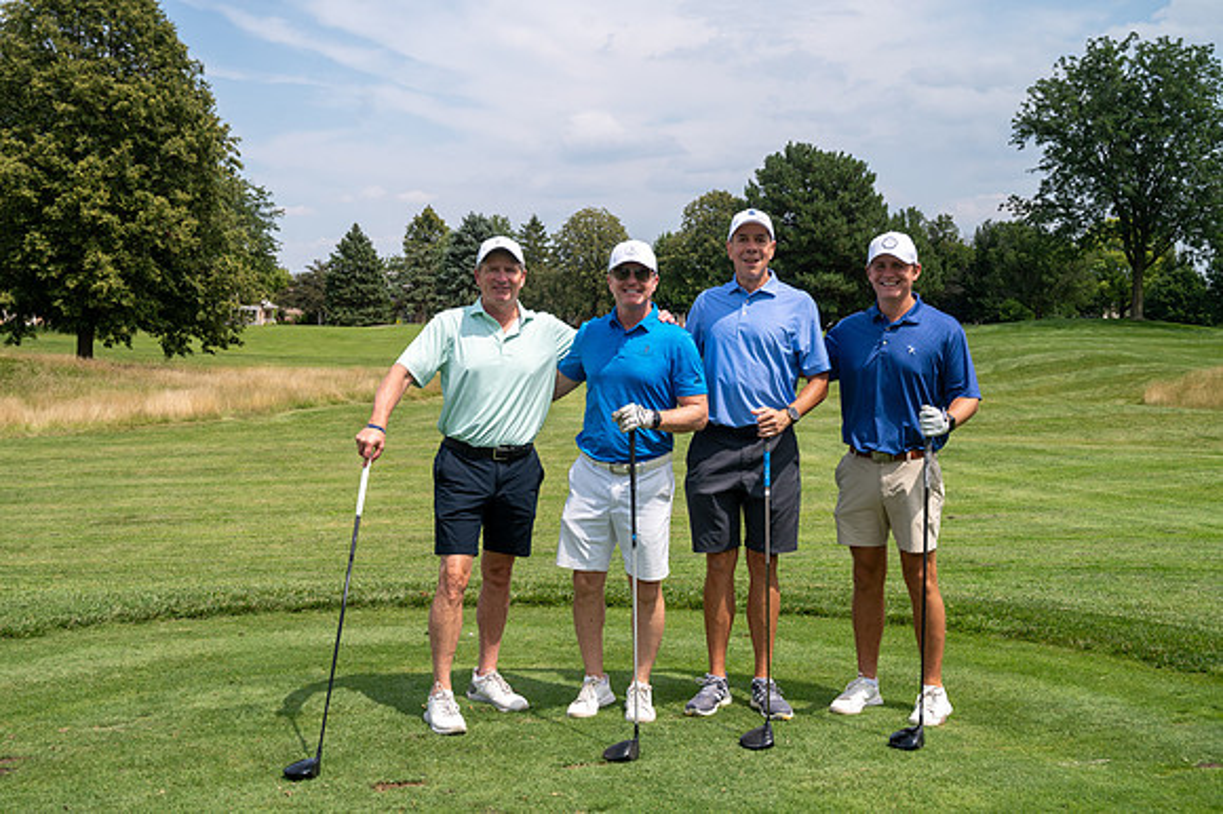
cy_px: 407
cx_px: 612
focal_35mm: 41
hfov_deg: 47.4
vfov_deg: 32.6
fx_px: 1392
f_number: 6.3
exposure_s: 1/1250
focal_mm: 41
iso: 250
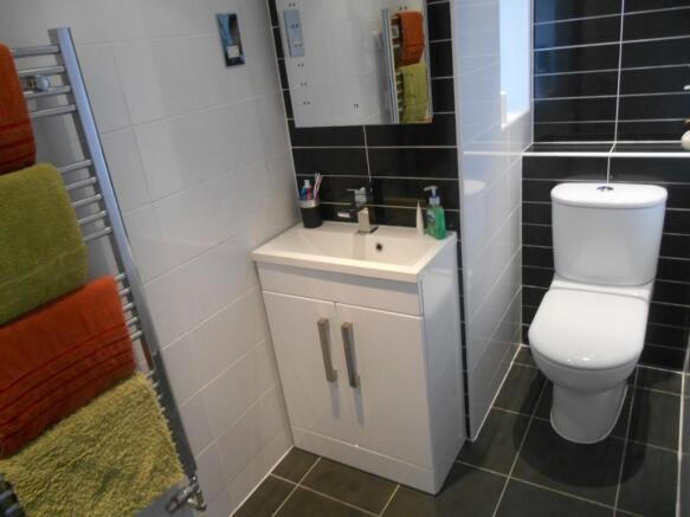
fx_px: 518
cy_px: 258
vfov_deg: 53.0
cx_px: 345
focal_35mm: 26
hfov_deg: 67.3
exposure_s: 1/25
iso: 400
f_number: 3.4
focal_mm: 4.7
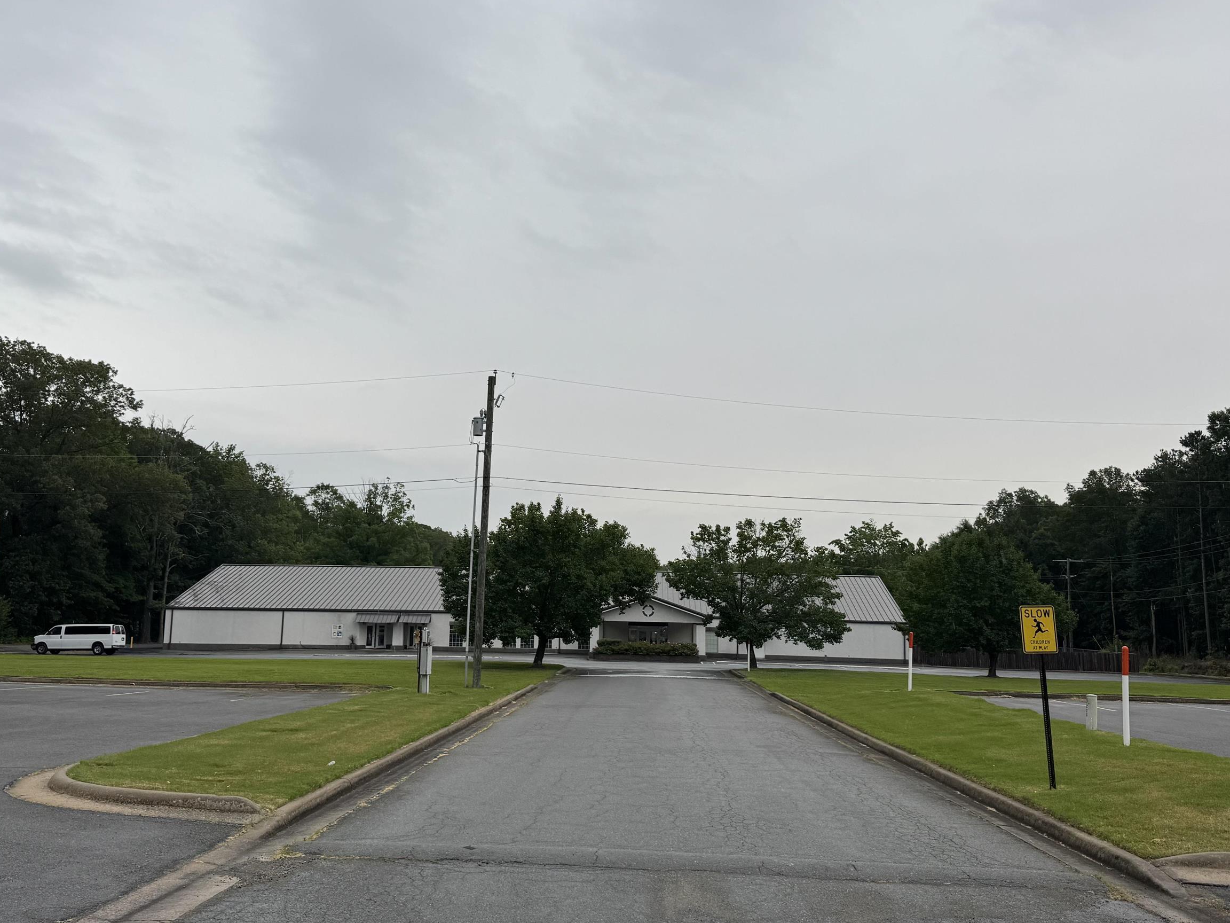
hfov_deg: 56.8
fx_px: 1137
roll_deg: -1.1
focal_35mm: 32
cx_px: 585
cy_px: 448
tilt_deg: +7.7
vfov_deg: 44.2
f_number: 1.78
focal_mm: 6.76
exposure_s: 1/567
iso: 80
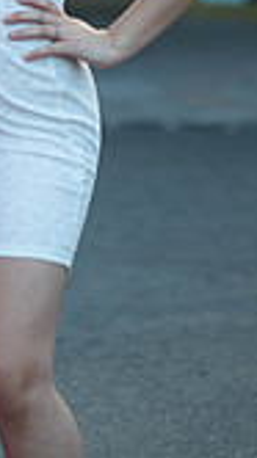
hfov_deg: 5.0
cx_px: -62
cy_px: -83
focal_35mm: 241
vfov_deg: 8.9
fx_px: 2929
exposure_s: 1/1000
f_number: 2
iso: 250
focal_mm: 85
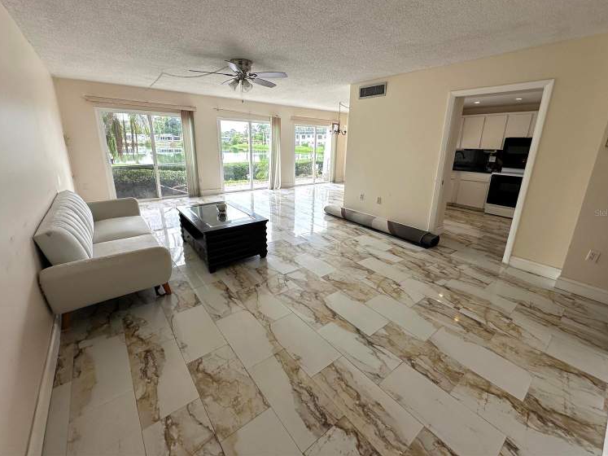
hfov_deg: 98.2
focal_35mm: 15
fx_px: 263
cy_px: 213
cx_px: 308
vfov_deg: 81.6
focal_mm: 2.22
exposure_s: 1/220
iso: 40
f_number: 2.2
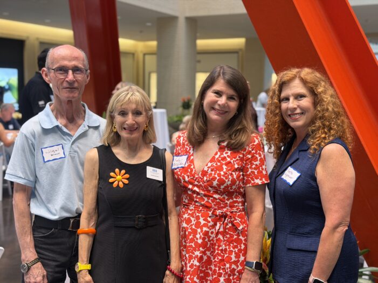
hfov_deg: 39.7
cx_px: 189
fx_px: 524
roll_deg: -1.1
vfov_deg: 30.3
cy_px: 142
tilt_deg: -6.1
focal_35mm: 48
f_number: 1.78
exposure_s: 1/55
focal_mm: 6.76
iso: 125
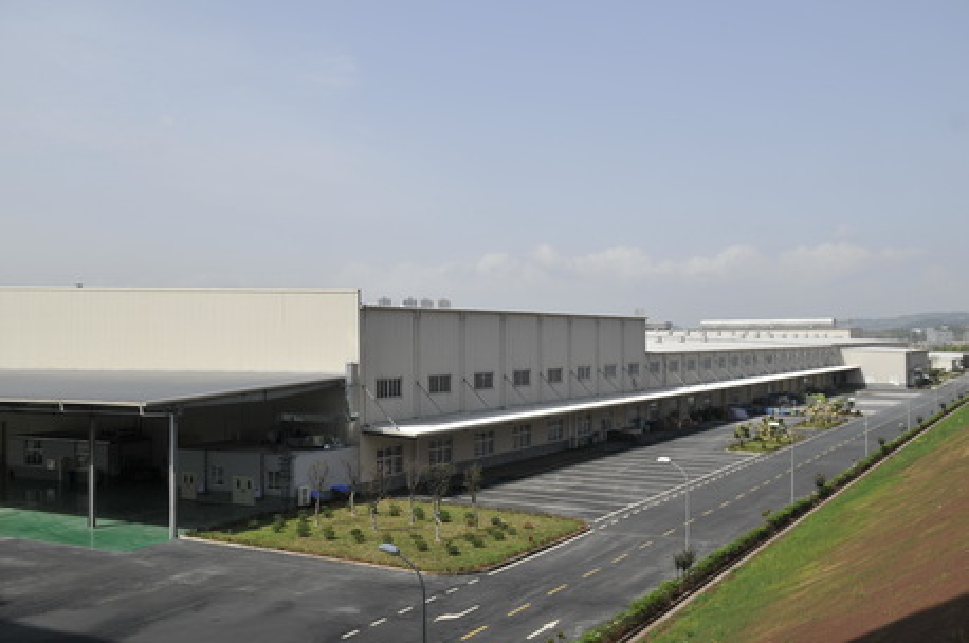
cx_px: 484
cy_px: 322
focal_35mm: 36
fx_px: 968
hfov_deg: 53.2
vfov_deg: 36.8
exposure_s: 1/1250
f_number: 10
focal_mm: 24
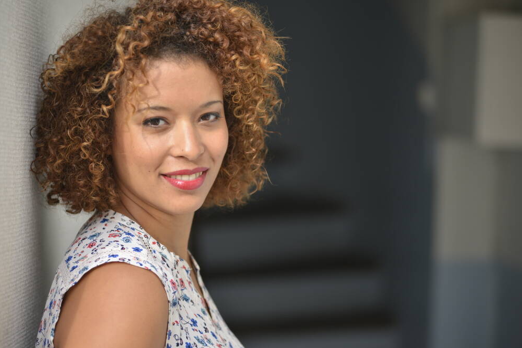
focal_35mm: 105
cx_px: 259
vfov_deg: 13.0
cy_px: 170
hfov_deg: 19.5
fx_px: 1522
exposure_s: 1/400
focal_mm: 102
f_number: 2.8
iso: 500
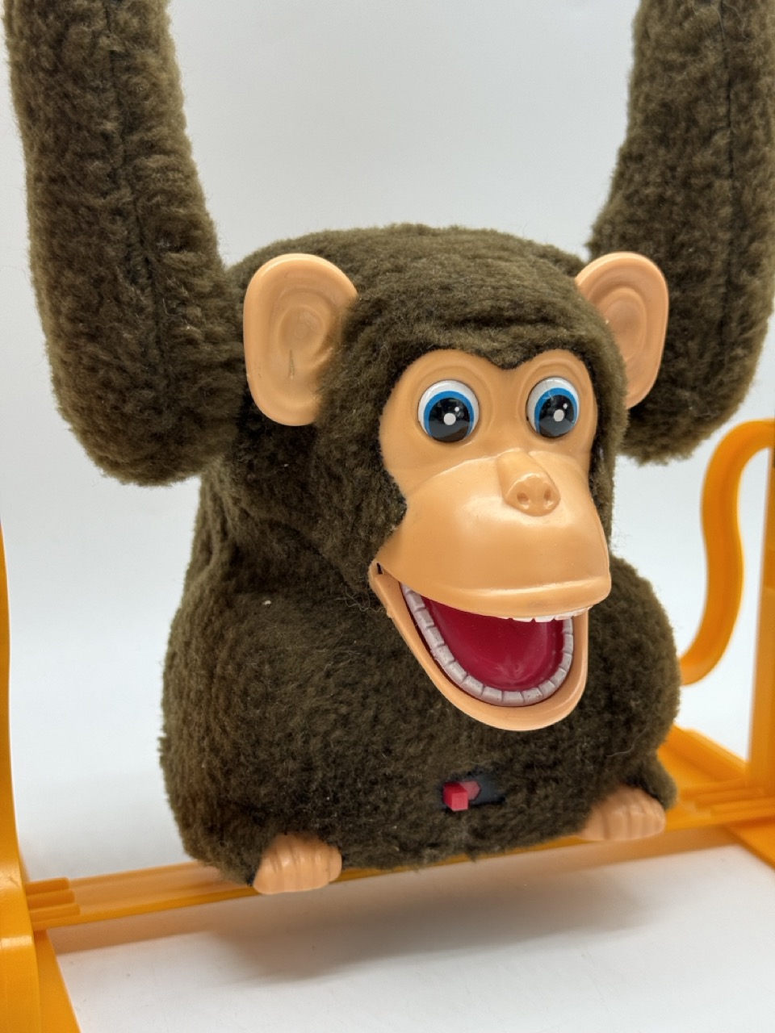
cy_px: 516
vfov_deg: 39.7
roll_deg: -0.3
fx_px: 1433
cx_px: 388
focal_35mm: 48
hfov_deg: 30.3
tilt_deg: -13.8
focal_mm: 6.76
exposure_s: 1/207
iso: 50
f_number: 1.78
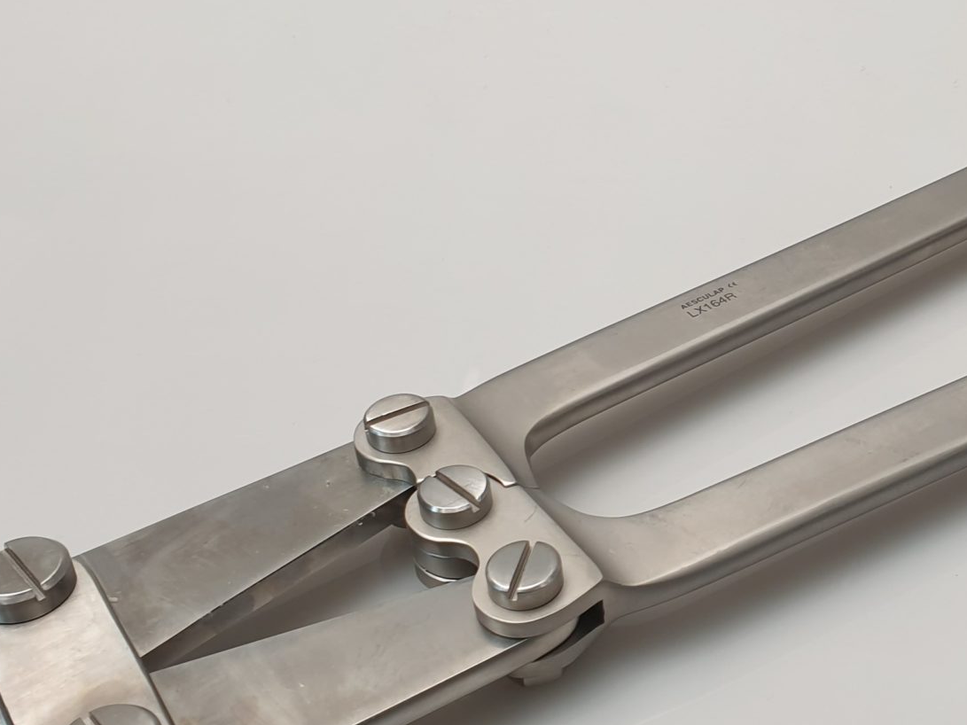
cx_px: 852
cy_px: 308
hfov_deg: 30.4
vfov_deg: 24.0
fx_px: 1704
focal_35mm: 61
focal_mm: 4.3
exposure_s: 1/50
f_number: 2.4
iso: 64
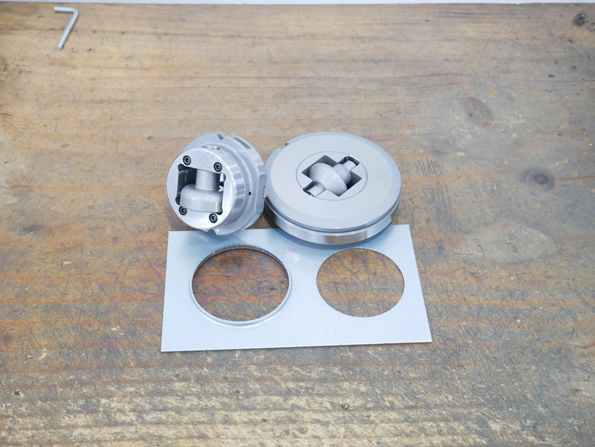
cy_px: 224
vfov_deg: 31.5
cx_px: 298
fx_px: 791
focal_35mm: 46
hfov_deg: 41.2
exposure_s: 1/25
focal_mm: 23
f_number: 6.3
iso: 3200
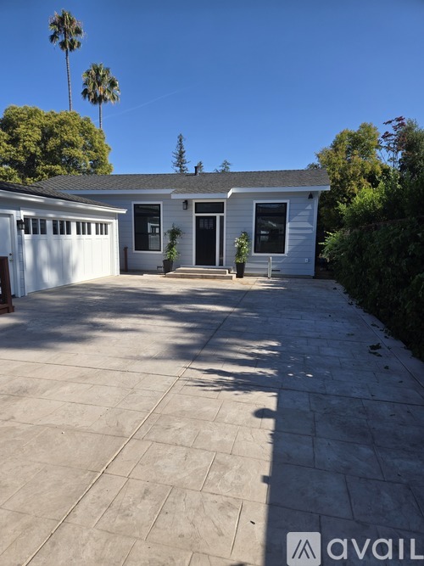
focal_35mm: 23
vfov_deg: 73.9
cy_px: 283
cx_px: 212
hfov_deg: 58.9
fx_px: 376
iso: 25
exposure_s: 1/1951
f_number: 1.8
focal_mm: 5.4
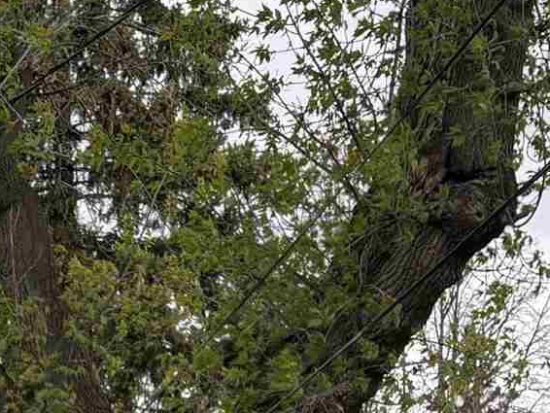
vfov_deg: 9.8
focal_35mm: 141
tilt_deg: -0.9
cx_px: -86
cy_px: 817
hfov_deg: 13.6
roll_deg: +0.0
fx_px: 2241
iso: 64
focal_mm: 5.96
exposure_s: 1/1135
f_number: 1.6
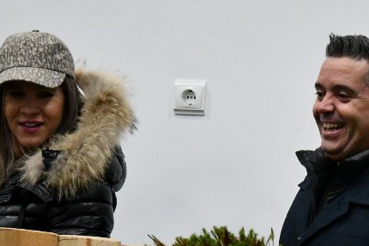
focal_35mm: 286
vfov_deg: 4.8
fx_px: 2929
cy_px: 184
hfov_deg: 7.2
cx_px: 254
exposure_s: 1/125
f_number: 5.3
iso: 10000
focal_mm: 80
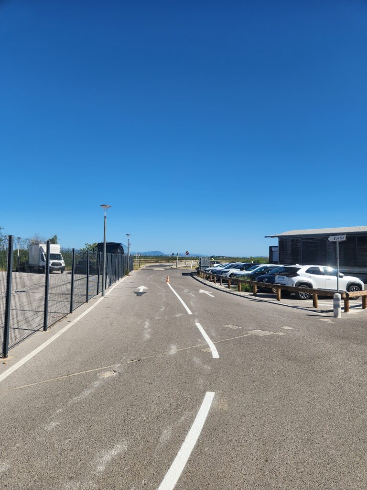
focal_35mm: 23
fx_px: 325
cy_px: 245
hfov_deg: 58.9
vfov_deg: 73.9
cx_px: 184
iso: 20
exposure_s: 1/1884
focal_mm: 5.4
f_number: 1.8
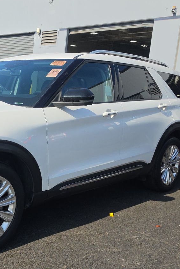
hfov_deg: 29.1
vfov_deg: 43.3
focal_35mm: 45
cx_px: 33
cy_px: 165
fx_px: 338
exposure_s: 1/7940
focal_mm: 6.5
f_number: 1.4
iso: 61
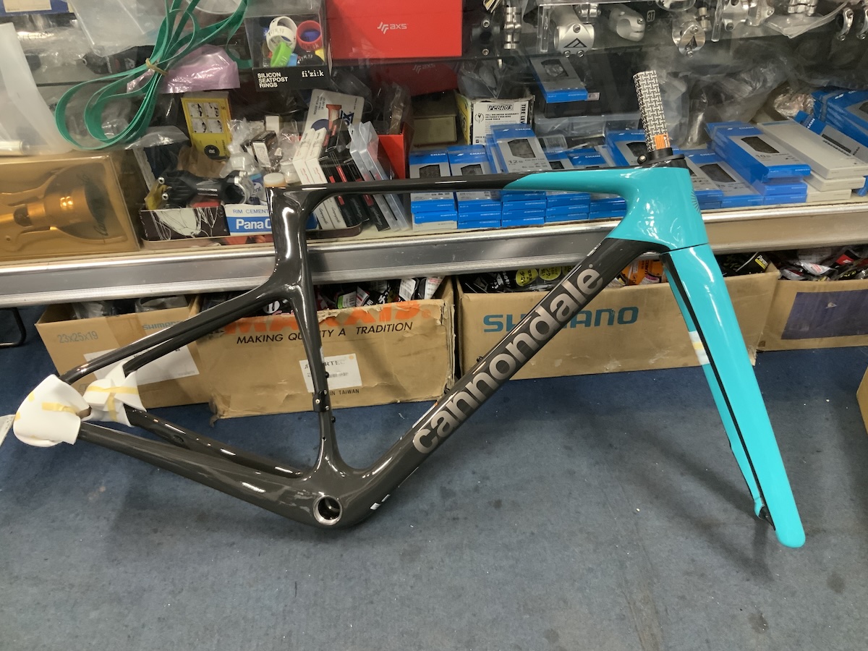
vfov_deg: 48.2
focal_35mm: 29
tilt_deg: -38.1
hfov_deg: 61.7
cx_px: 434
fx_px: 727
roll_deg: +2.9
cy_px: 326
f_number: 1.8
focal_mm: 3
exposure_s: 1/33
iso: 200
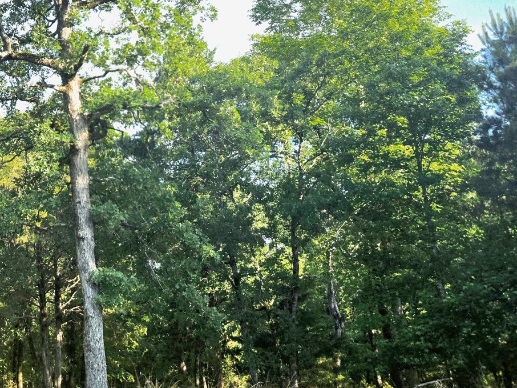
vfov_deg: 27.3
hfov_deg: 34.1
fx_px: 776
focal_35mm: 52
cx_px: 22
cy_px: 61
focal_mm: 6.3
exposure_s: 1/2000
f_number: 1.7
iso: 80
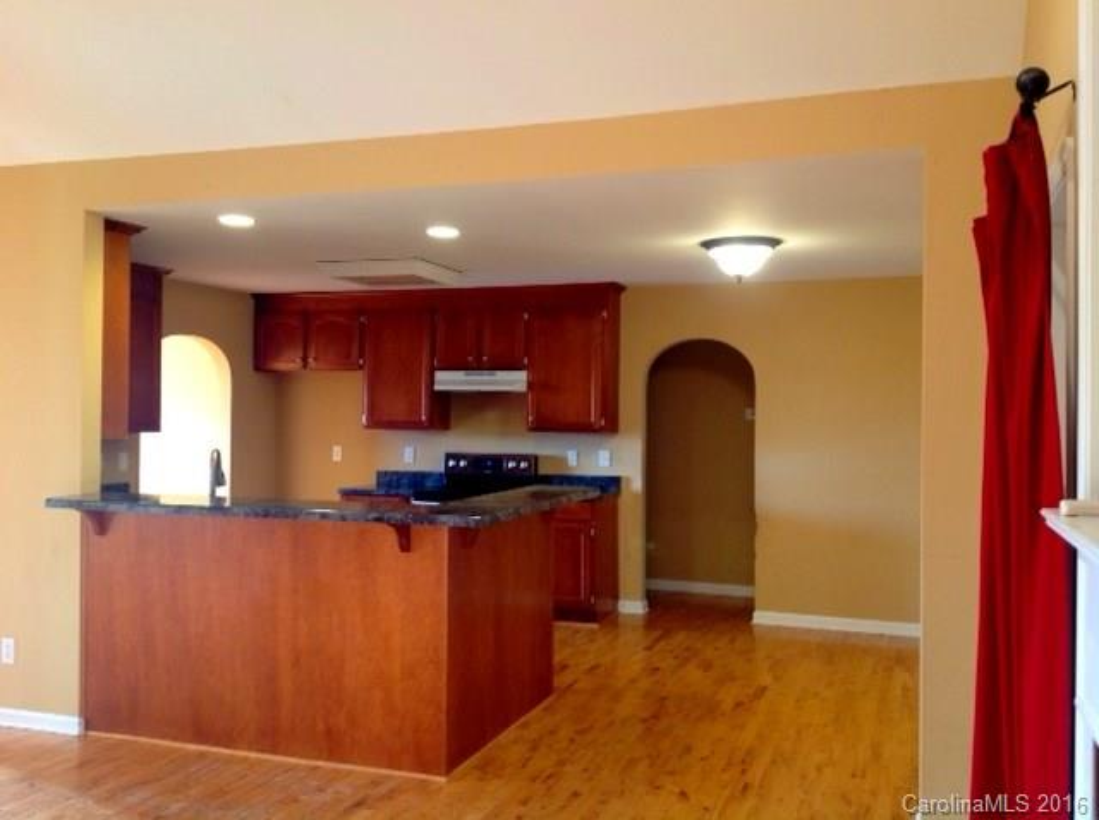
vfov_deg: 40.6
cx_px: 550
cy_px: 410
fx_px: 1110
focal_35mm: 35
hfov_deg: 52.7
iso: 80
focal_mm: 4.28
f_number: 2.4
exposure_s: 1/15
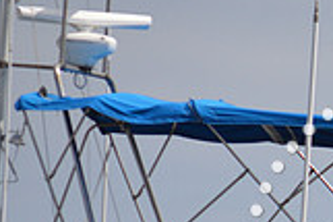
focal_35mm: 785
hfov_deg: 2.6
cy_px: 270
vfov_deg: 1.7
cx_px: 438
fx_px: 7252
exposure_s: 1/2000
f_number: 5.6
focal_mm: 145
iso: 220
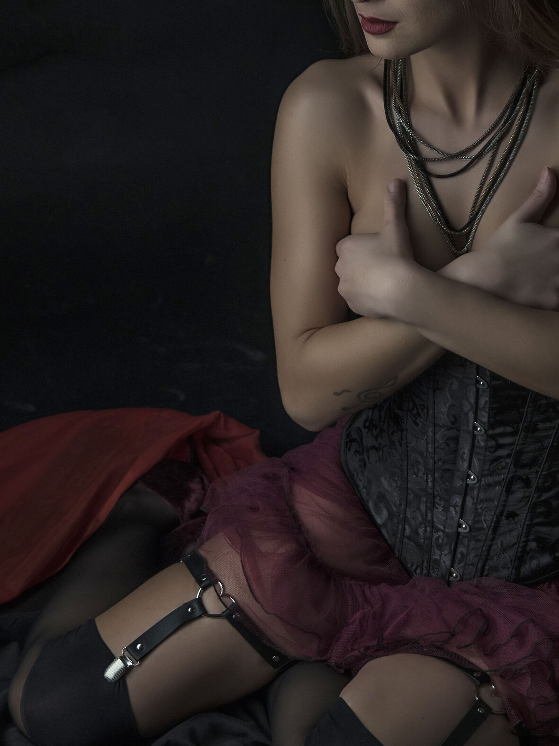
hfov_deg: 12.1
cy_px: 337
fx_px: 2628
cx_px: 400
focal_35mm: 122
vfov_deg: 16.1
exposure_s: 1/30
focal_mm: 40
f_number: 2.8
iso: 100
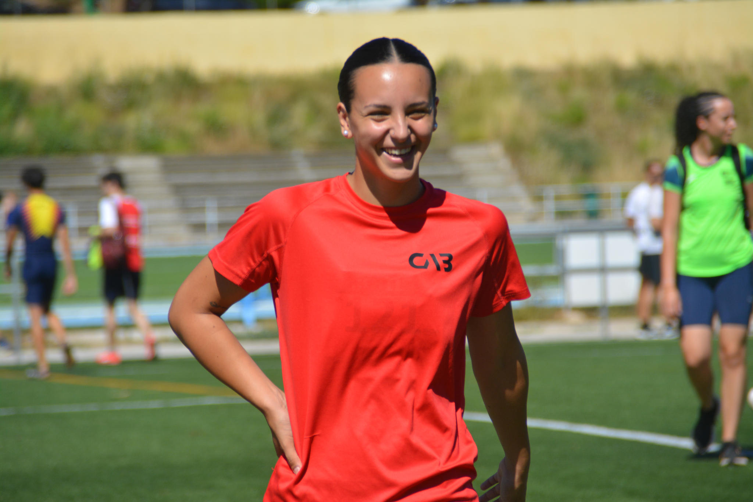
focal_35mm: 300
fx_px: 6274
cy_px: 251
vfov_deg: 4.6
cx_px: 376
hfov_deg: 6.9
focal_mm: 200
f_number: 6.3
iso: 360
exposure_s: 1/2000
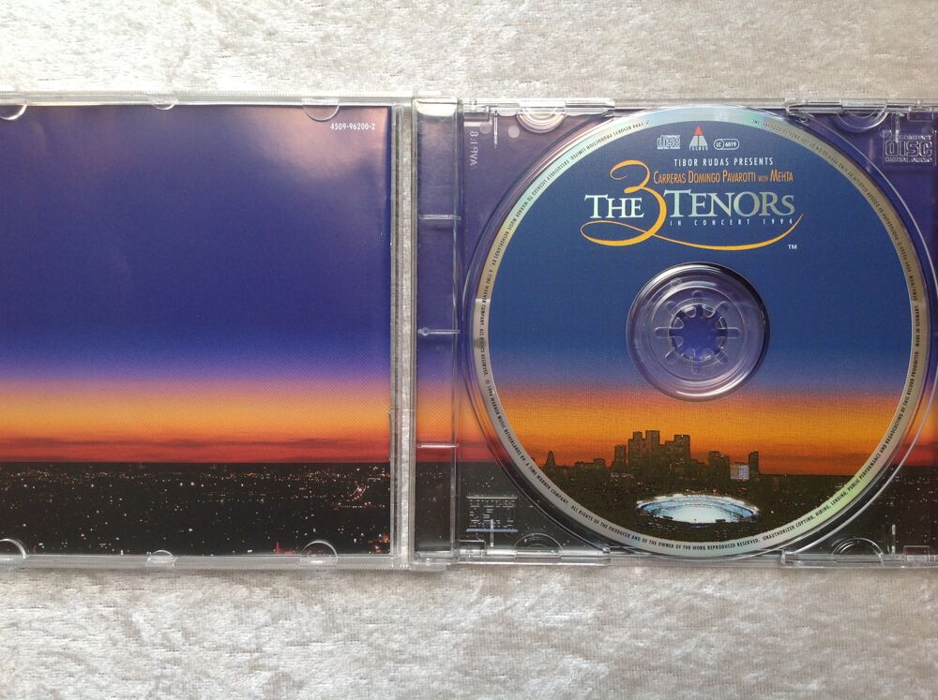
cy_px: 350
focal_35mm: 35
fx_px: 947
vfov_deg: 40.6
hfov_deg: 52.7
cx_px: 469
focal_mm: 4.28
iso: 64
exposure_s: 1/60
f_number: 2.4
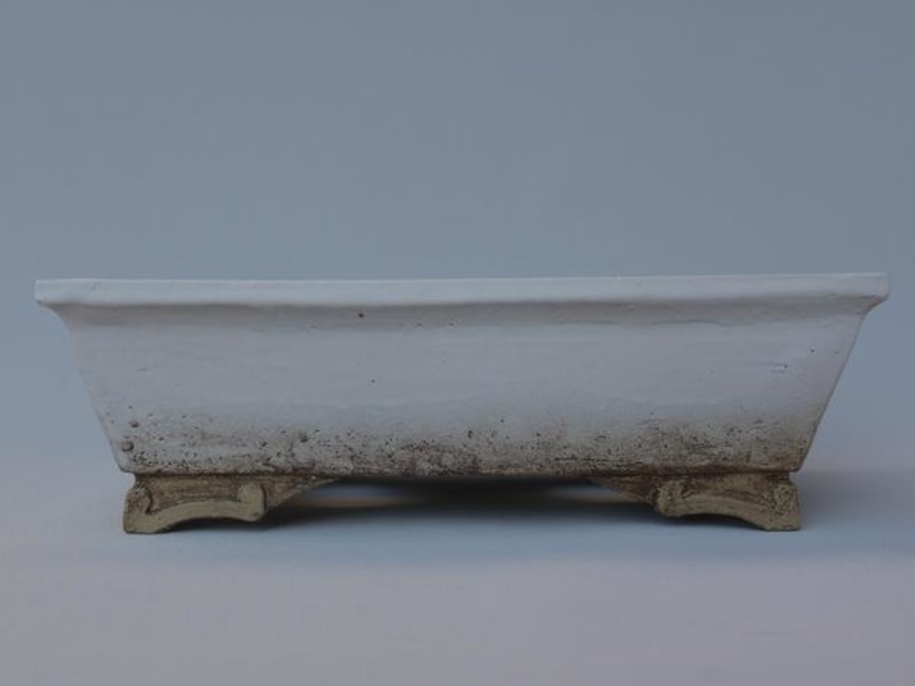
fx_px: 1269
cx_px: 458
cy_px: 343
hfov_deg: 39.7
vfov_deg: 30.3
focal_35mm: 48
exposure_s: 1/200
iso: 100
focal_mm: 24
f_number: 7.1
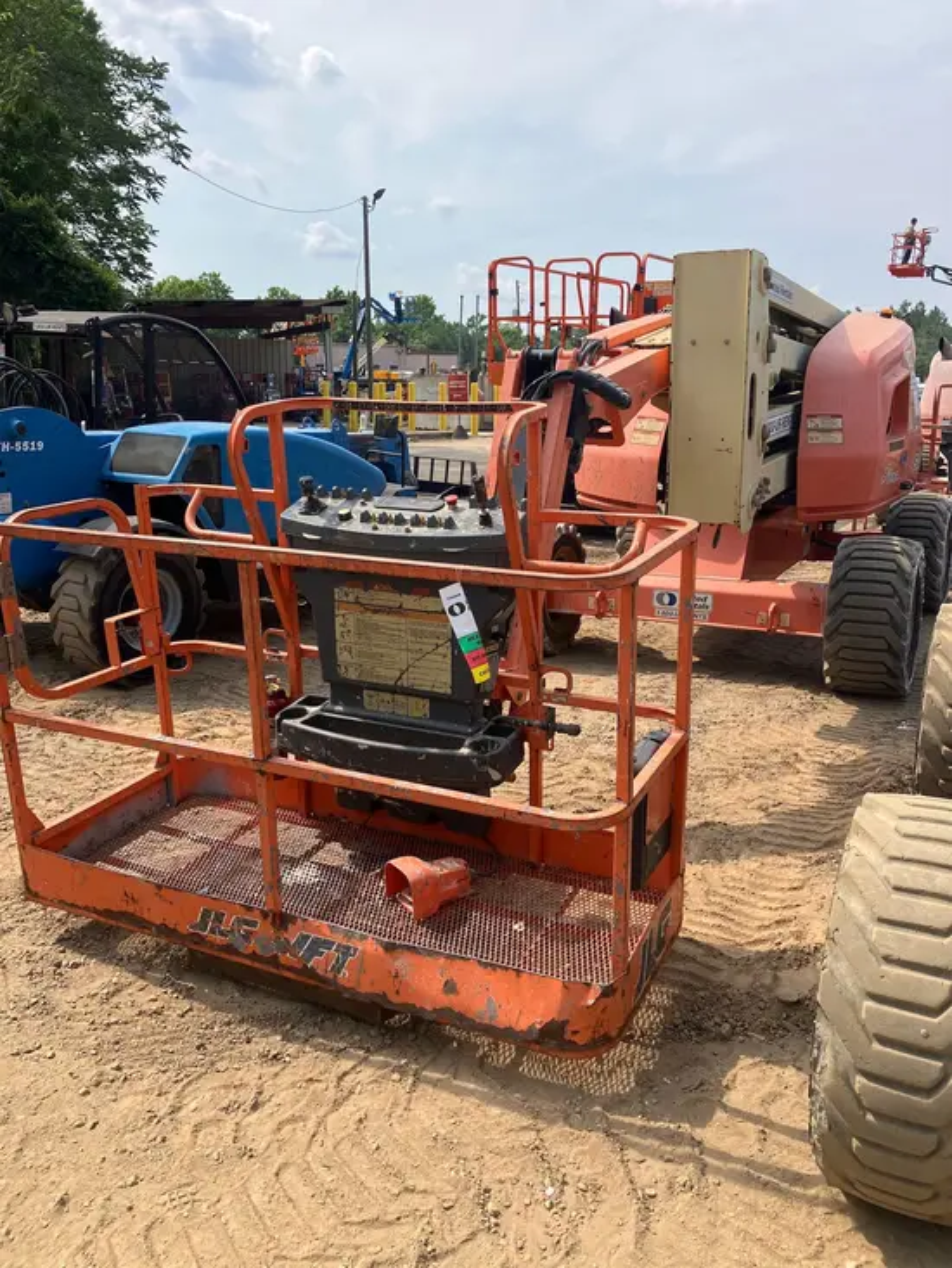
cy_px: 634
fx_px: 1026
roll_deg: -0.8
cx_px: 476
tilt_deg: -12.9
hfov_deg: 49.8
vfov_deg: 63.4
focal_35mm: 28
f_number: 1.8
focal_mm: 3.99
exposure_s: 1/1279
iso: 32
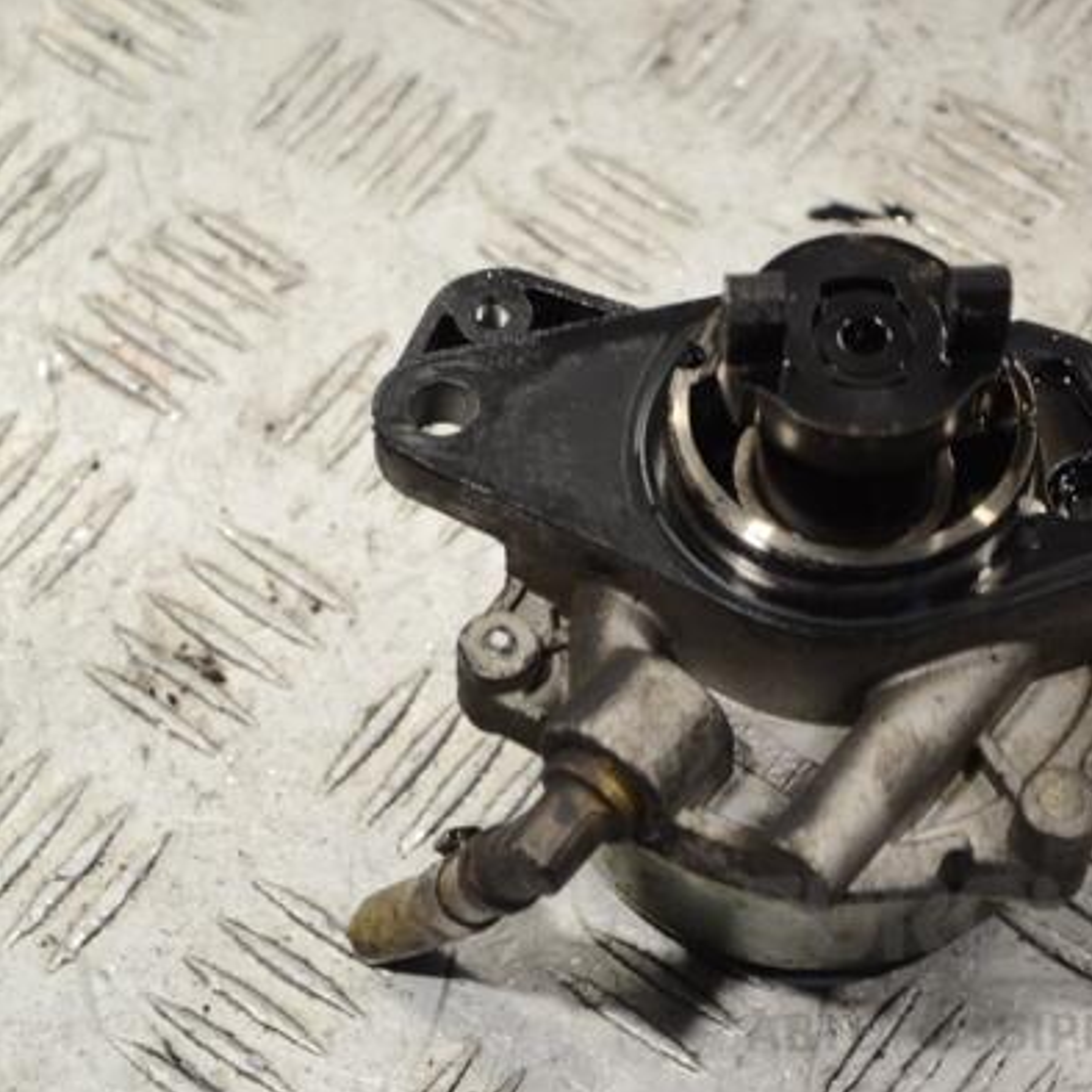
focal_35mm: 107
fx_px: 3806
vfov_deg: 16.3
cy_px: 549
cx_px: 693
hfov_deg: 16.3
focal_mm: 55
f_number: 5.6
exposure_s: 1/30
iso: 200
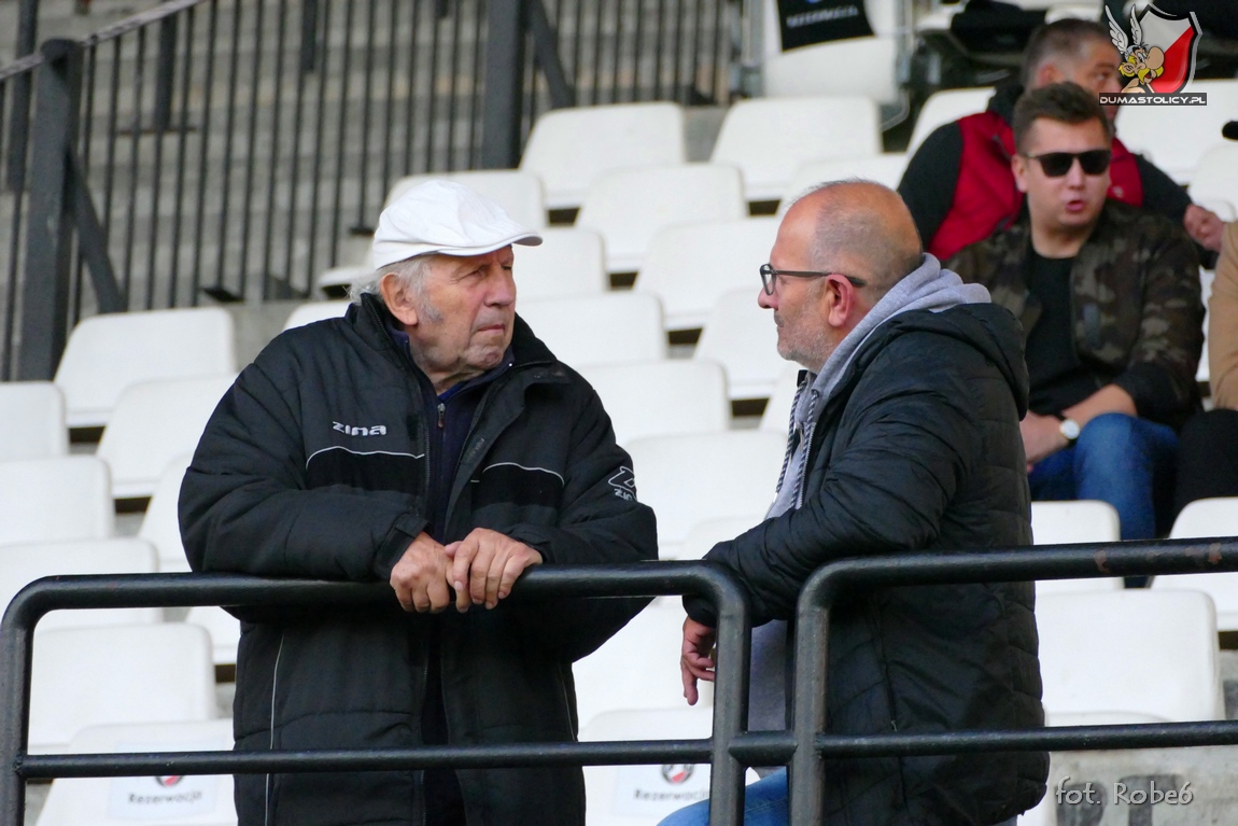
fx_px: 13756
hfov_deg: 5.2
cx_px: 619
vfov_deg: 3.4
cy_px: 413
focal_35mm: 400
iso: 2500
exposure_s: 1/500
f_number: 4
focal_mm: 146
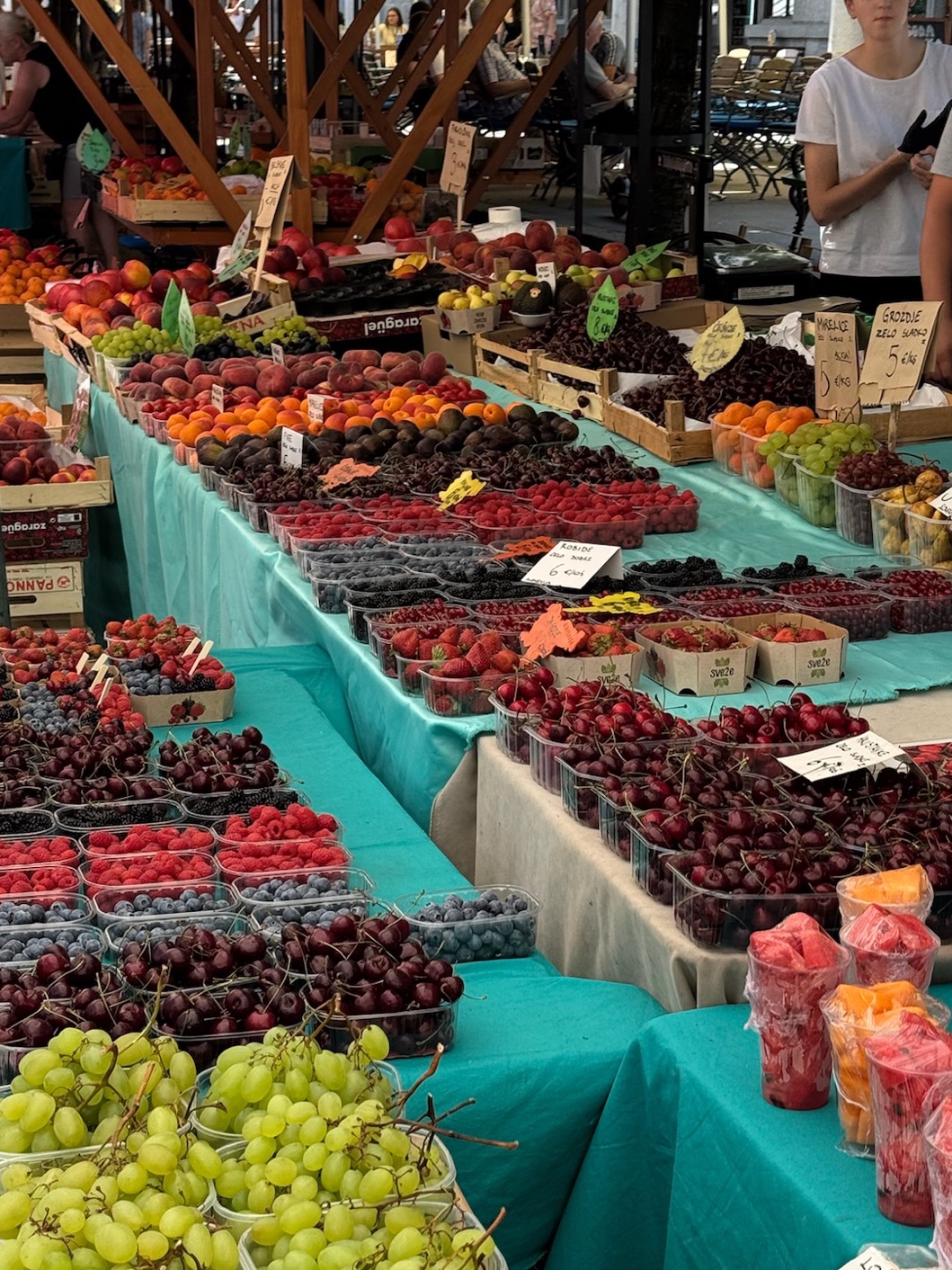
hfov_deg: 21.6
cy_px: 605
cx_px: 458
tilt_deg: -12.7
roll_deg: -1.4
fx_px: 2493
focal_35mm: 68
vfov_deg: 28.6
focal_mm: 6.76
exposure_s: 1/1114
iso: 64
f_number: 1.78
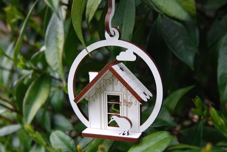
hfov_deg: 37.8
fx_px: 331
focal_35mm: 52
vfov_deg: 25.8
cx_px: 114
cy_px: 76
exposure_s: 1/60
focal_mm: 35
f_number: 4.8
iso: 200
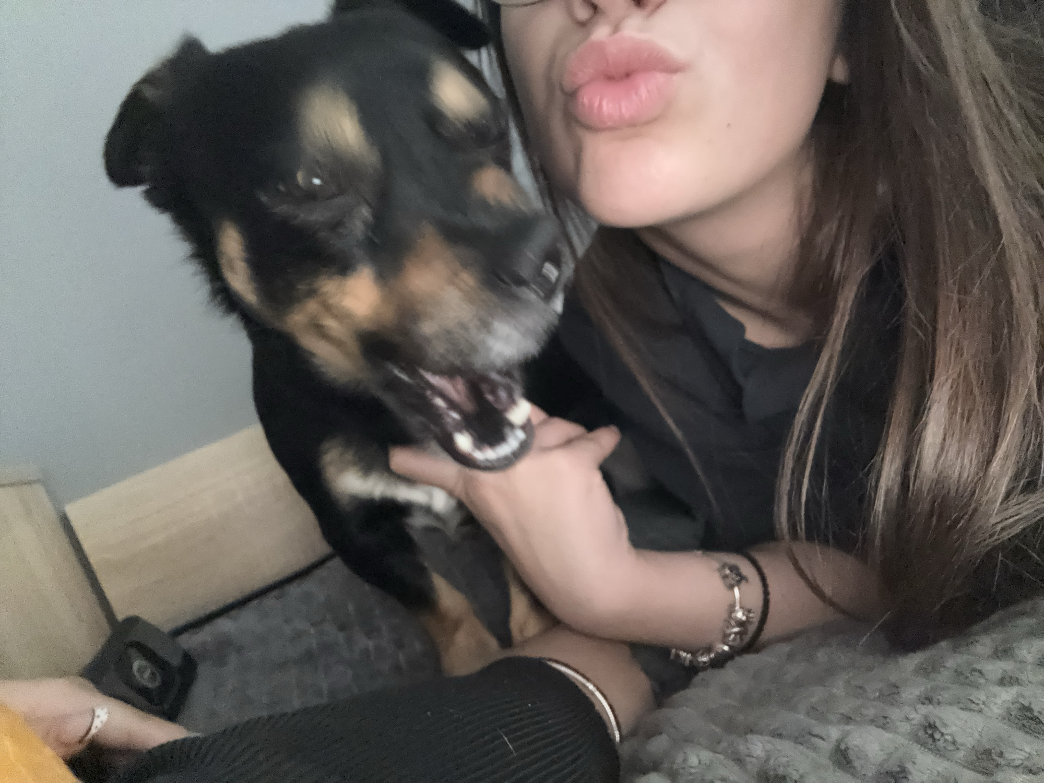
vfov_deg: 58.9
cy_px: 392
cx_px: 522
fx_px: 694
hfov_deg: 73.9
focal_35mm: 23
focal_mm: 2.69
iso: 800
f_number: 1.9
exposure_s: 1/18
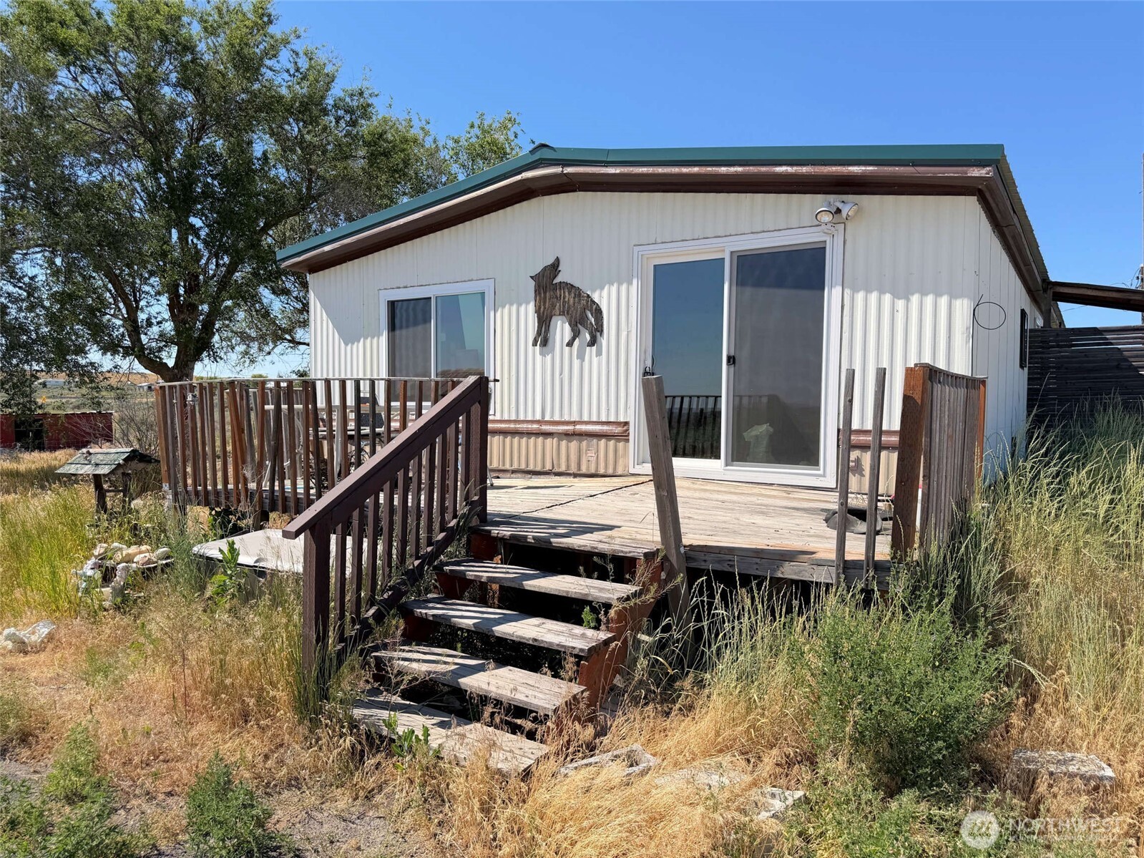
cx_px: 572
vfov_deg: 56.8
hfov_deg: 71.6
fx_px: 793
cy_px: 429
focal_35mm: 24
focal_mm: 6.76
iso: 80
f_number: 1.78
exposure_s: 1/4167
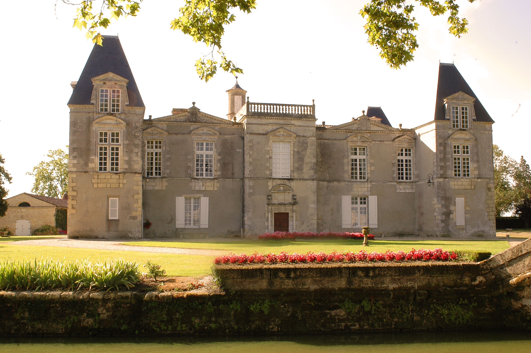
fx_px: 560
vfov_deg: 35.0
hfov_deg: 50.7
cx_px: 257
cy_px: 183
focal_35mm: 38
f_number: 22
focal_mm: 24
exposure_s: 1/25
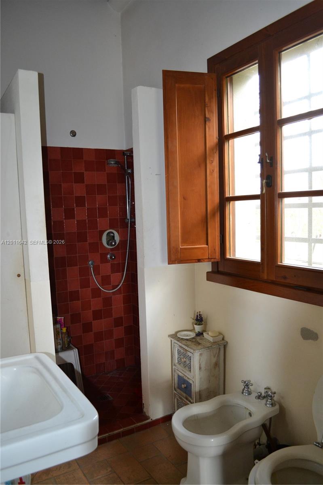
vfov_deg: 67.4
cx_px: 162
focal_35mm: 27
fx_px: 364
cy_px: 242
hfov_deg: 47.9
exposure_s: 1/60
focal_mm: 18
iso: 800
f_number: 3.5
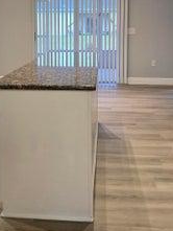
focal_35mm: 50
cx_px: 79
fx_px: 333
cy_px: 49
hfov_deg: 29.1
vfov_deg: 37.0
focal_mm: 5.4
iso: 400
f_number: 1.8
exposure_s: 1/120
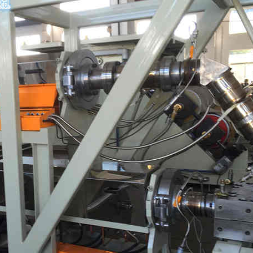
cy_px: 158
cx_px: 69
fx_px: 372
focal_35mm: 45
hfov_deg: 36.8
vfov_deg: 37.3
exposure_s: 1/50
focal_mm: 4.15
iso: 40
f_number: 2.2
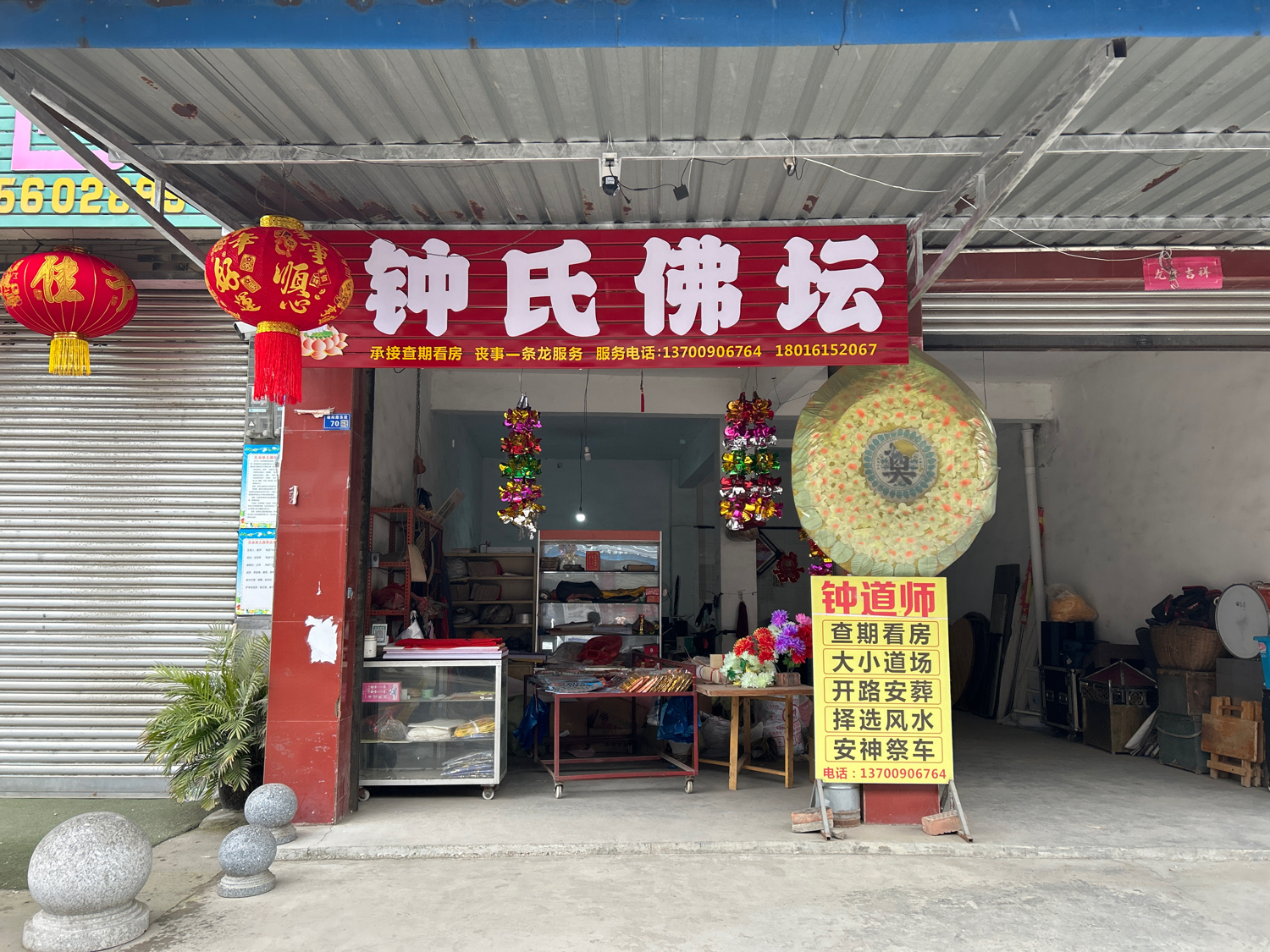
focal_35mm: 26
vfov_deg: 53.1
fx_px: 954
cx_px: 635
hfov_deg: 67.3
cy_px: 476
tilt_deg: +6.2
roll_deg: +0.1
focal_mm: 5.7
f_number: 1.5
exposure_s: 1/121
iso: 64
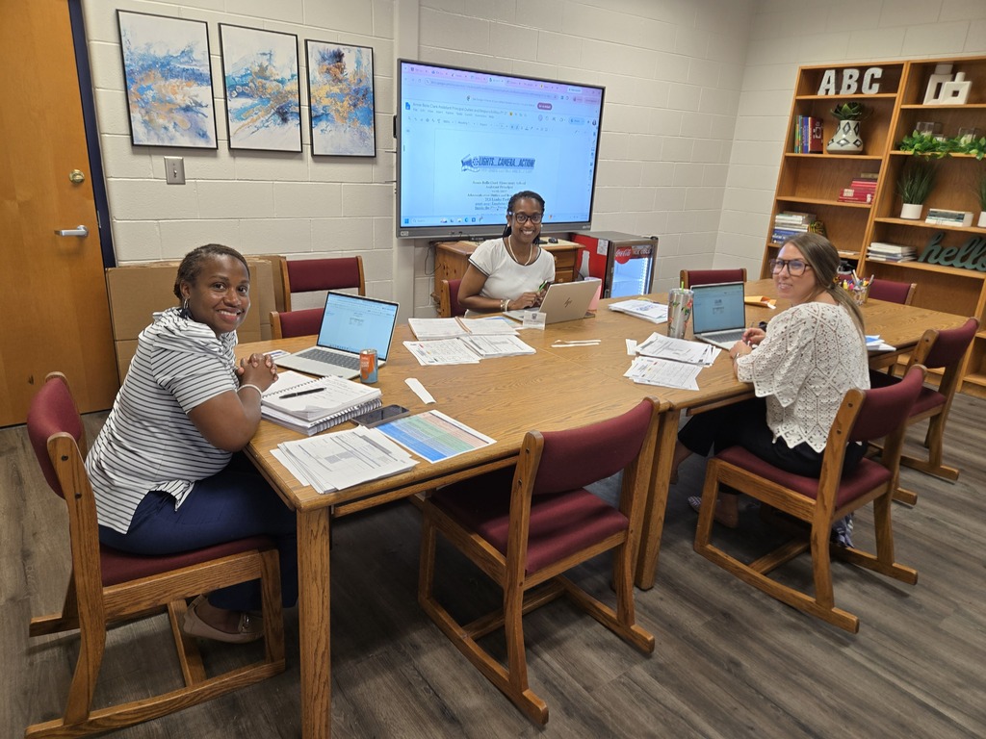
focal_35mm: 23
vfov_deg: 58.9
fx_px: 655
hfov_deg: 73.9
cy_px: 370
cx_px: 493
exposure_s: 1/60
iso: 64
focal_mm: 5.4
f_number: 1.8
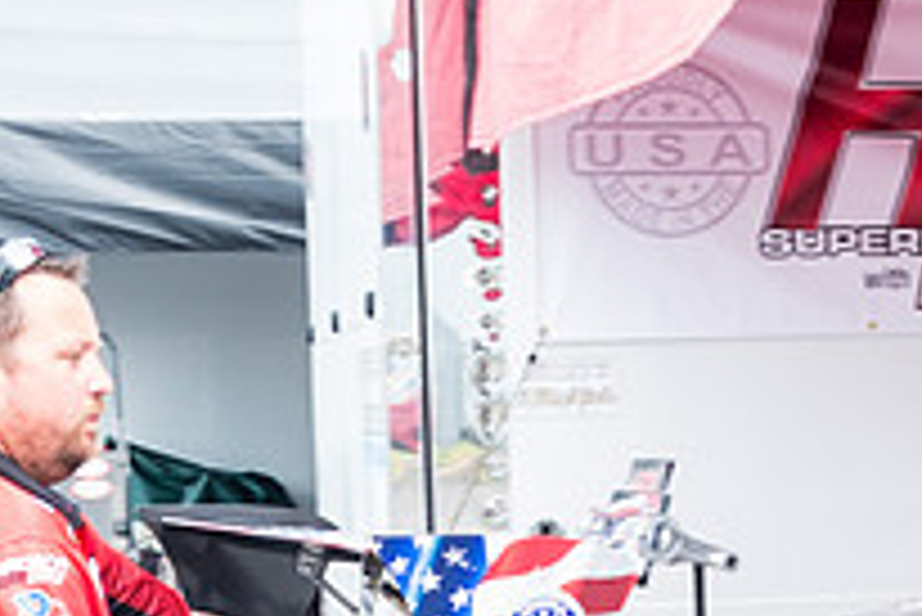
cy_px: 807
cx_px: 720
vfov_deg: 13.0
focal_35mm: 102
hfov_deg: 19.8
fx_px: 2614
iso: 400
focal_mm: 24.3
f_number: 5
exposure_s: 1/125
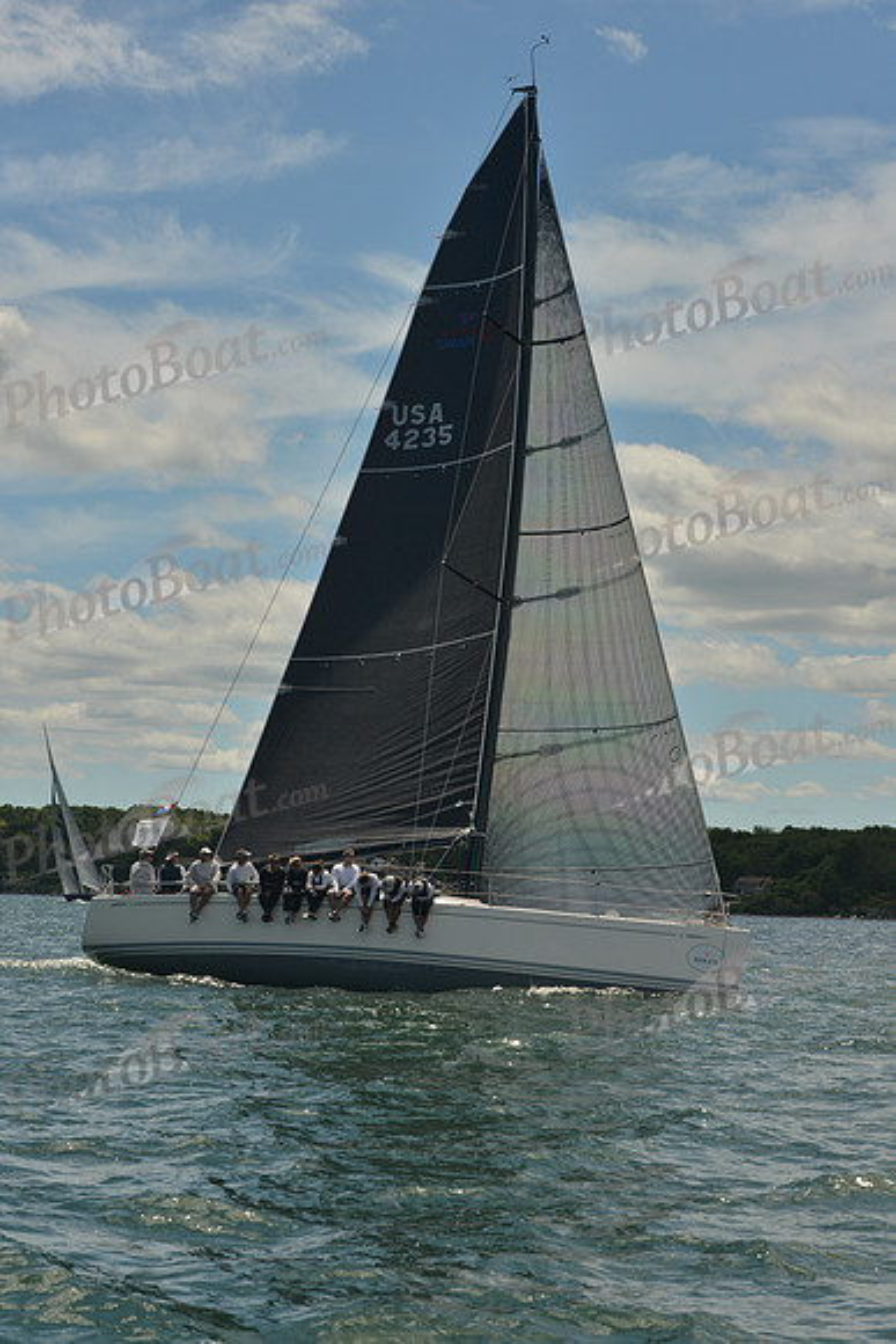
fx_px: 2612
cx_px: 448
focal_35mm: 70
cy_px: 672
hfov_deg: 19.5
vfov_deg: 28.8
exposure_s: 1/800
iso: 400
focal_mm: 70
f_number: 8
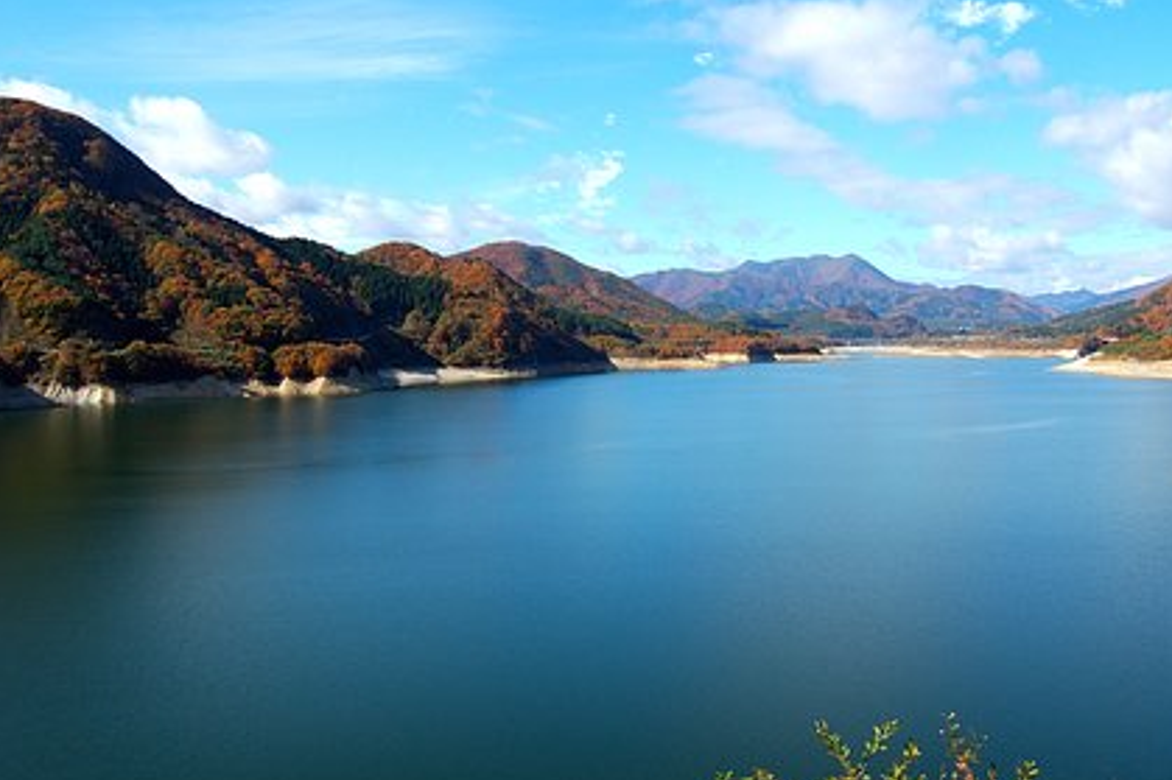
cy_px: 337
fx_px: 1074
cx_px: 649
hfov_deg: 57.1
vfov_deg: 39.9
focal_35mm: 33
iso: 200
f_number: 11
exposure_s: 1/160
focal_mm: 18
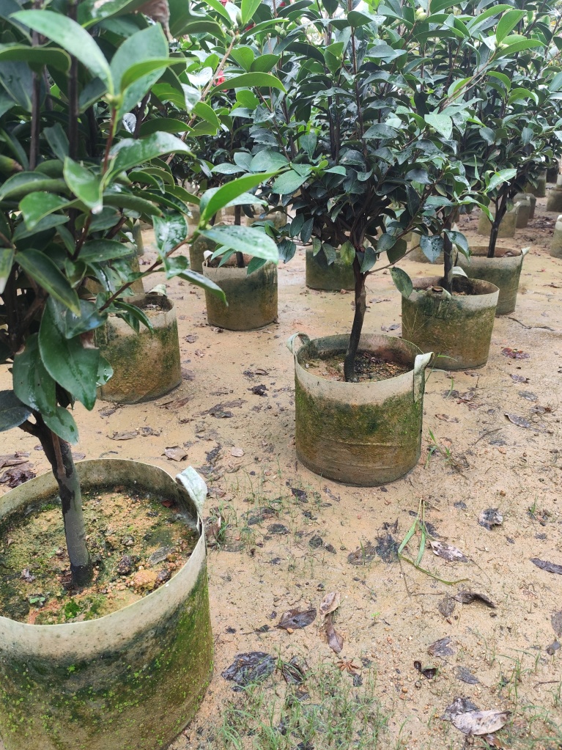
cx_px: 287
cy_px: 367
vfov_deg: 71.6
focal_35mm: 24
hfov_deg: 56.8
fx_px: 520
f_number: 1.65
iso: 125
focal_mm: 6.19
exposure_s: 1/100
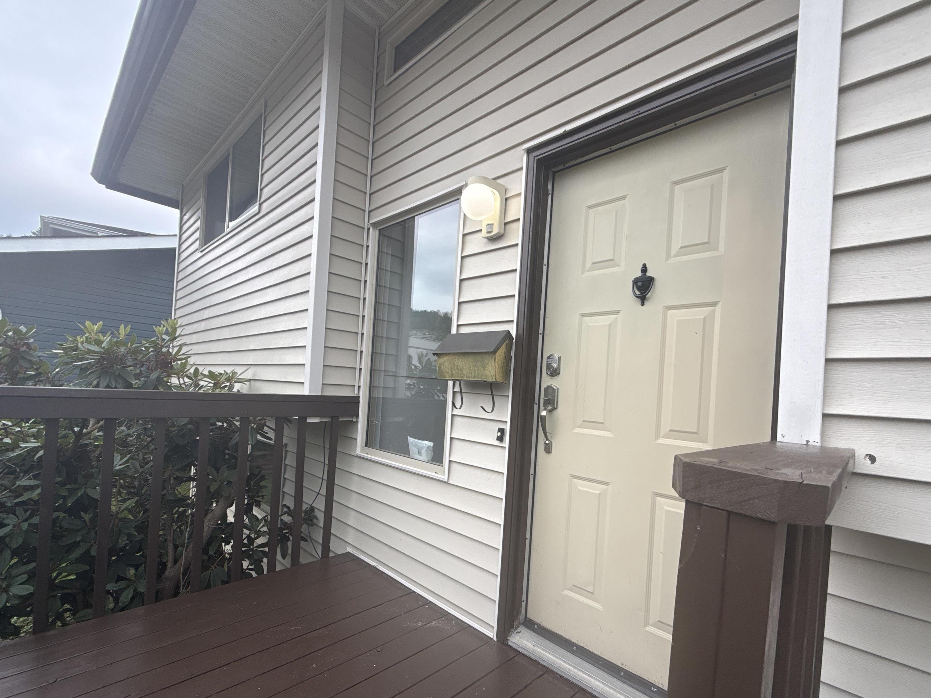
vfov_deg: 77.8
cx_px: 496
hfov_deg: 94.4
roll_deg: -0.7
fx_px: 430
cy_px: 387
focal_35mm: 16
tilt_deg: +0.3
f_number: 2.2
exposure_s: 1/224
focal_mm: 2.22
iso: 50
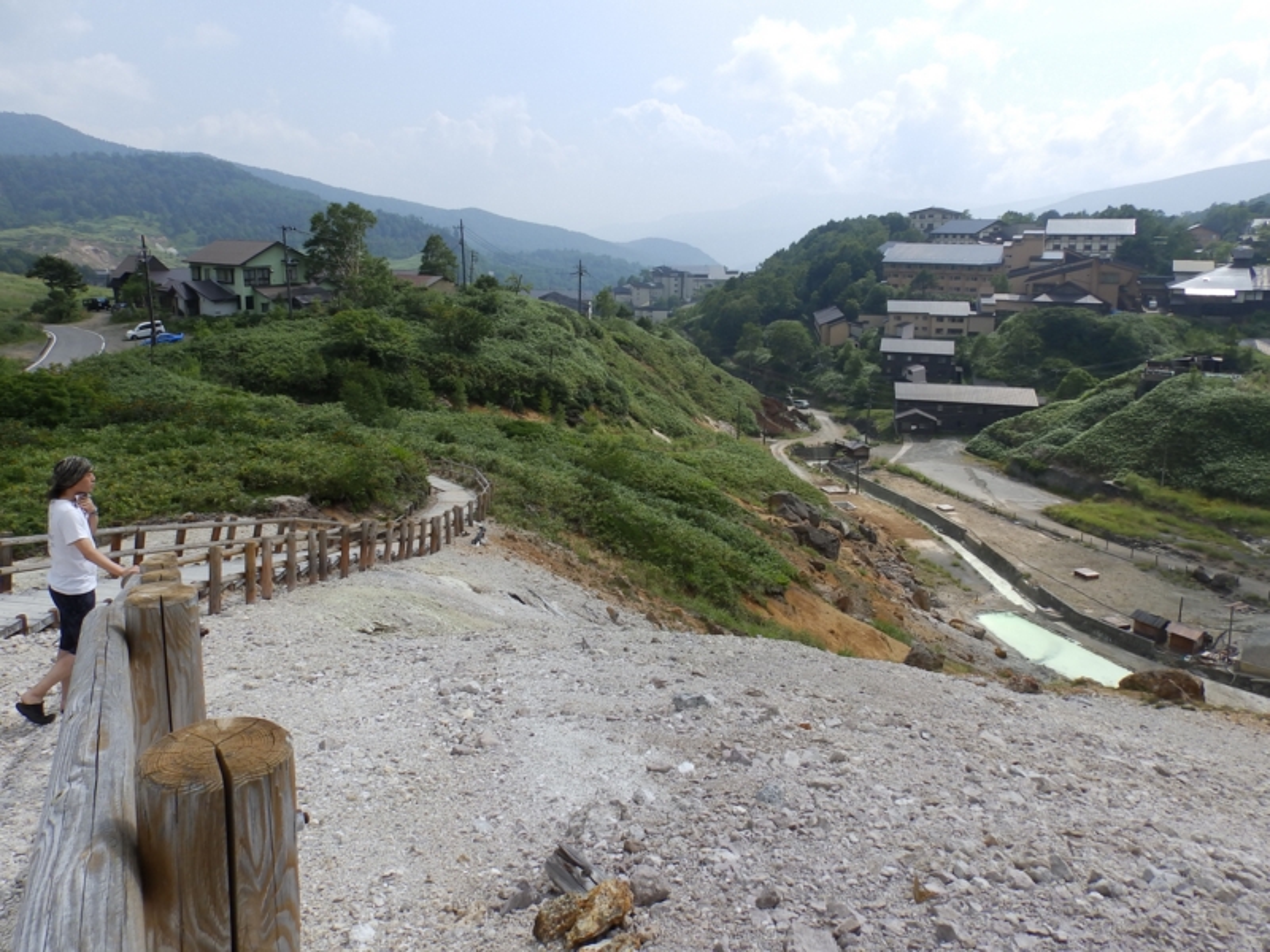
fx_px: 807
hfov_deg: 76.4
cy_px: 476
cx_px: 635
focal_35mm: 22
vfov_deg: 61.1
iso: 80
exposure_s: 1/640
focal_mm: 4
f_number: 4.5
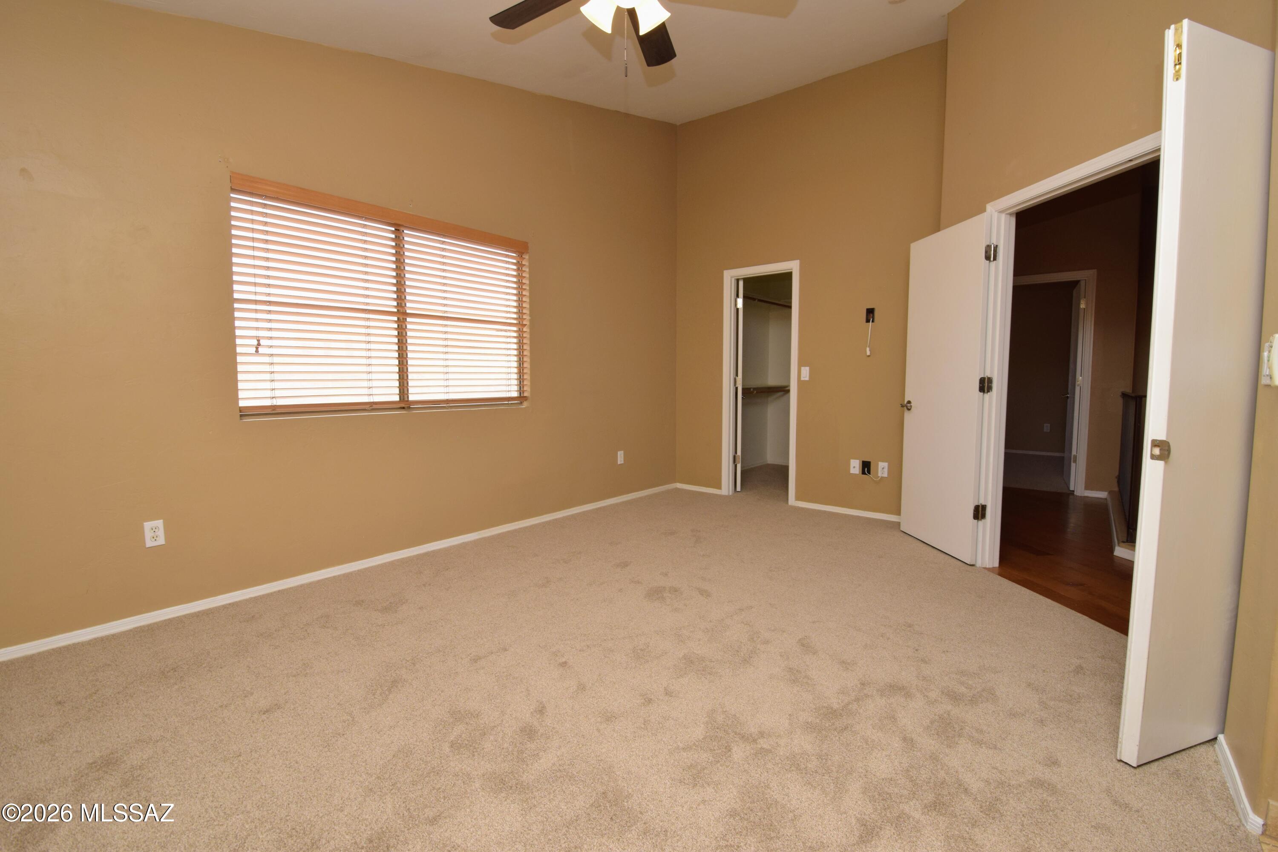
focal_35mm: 15
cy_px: 426
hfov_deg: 100.4
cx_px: 639
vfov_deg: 77.3
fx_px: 532
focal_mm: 10
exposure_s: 1/50
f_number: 9
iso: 400
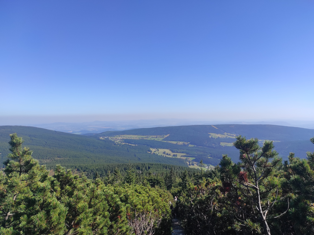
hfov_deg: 69.4
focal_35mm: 25
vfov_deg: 54.8
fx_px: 227
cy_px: 118
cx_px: 157
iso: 100
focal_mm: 5.43
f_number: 1.89
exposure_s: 1/1584
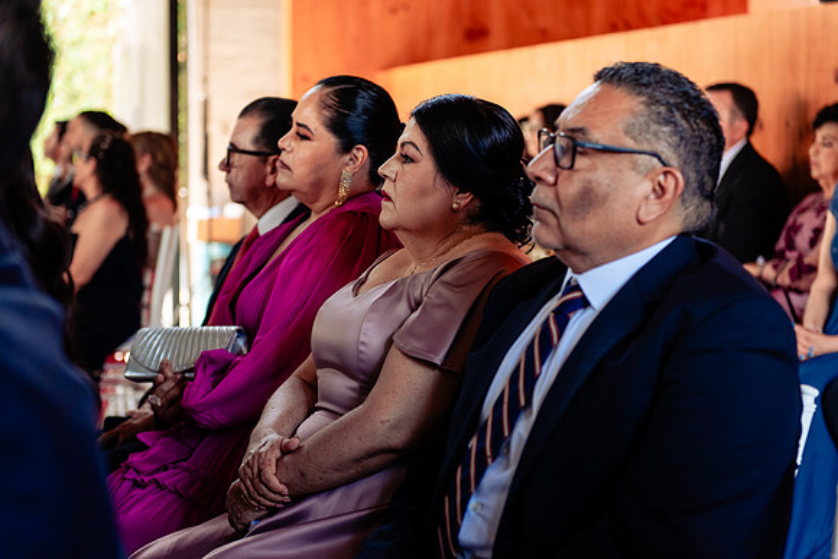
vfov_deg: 19.4
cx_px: 419
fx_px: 1637
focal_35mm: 70
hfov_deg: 28.7
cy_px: 280
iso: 800
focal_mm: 70
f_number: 3.2
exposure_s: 1/250
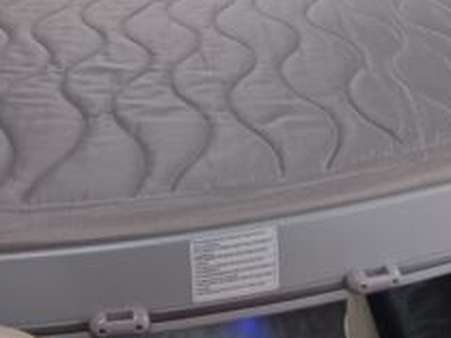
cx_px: 78
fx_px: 795
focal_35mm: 61
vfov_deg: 21.3
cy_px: -124
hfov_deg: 30.7
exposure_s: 1/50
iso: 99
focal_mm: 1.65
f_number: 2.2
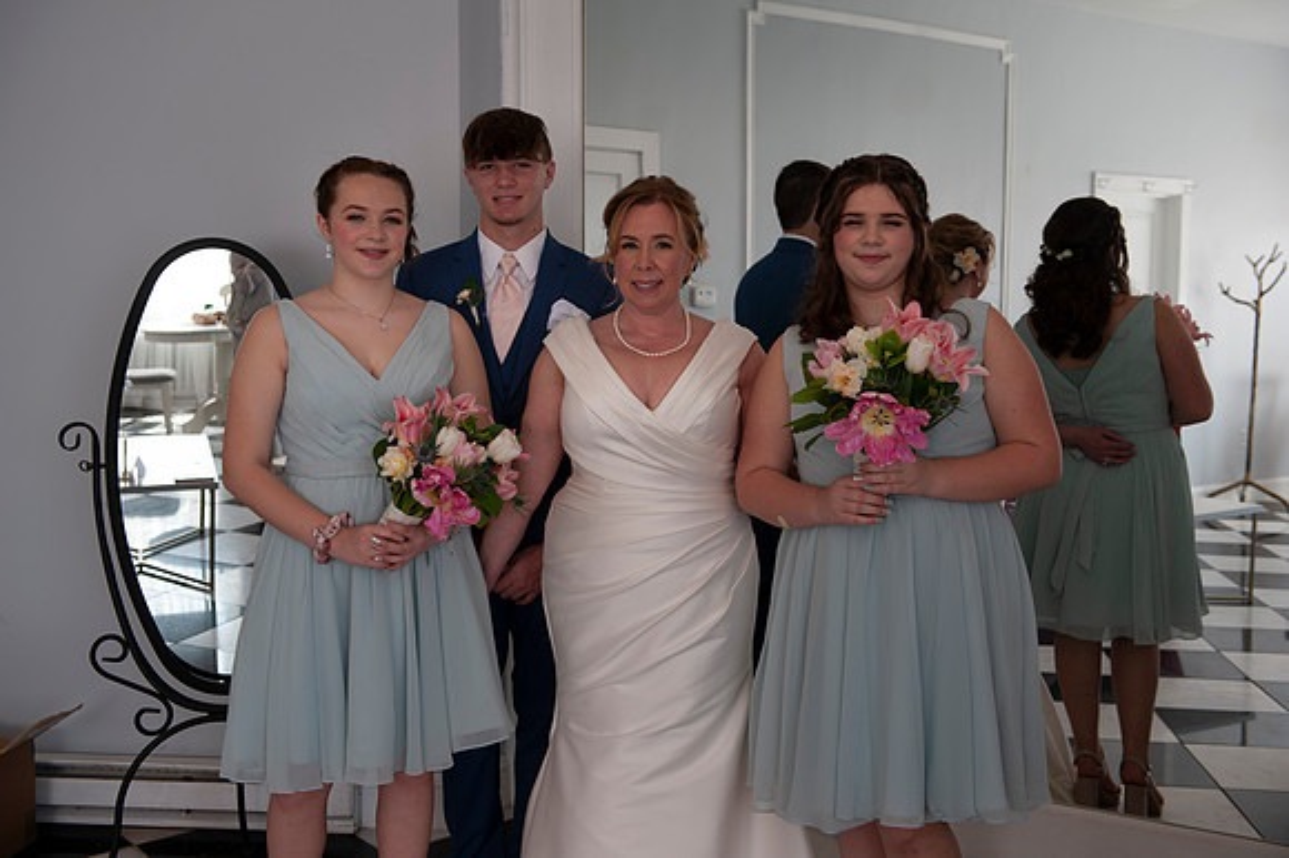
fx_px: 1574
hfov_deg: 44.5
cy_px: 429
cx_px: 644
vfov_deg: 30.5
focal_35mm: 44
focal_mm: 44
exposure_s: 1/80
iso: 125
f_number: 4.5
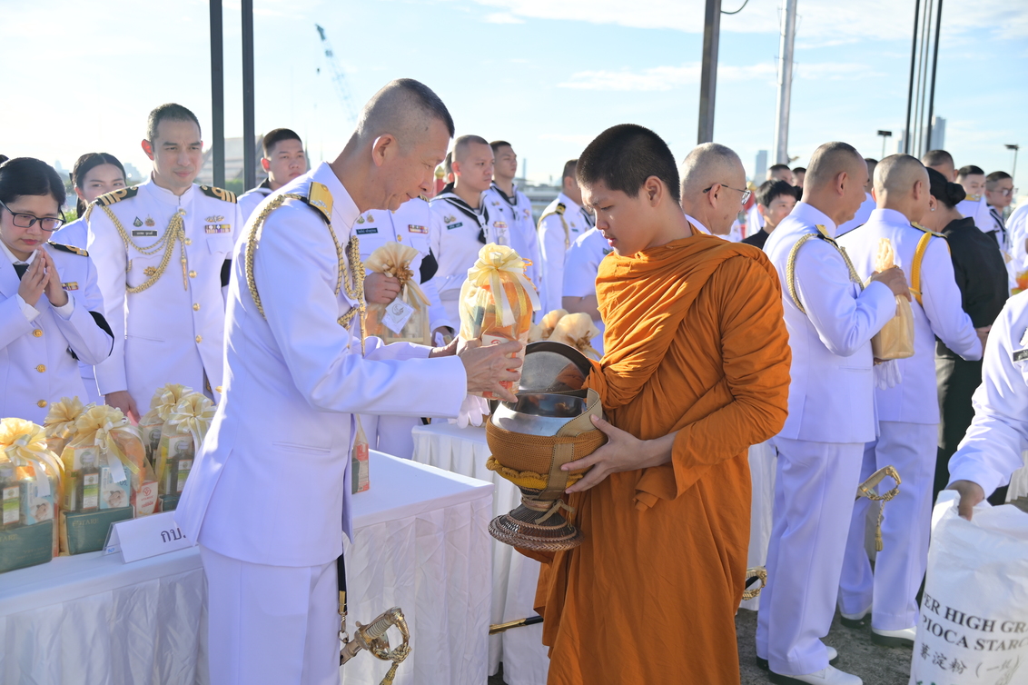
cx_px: 514
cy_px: 342
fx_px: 1085
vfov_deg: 35.0
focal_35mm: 38
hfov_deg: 50.7
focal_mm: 38
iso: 110
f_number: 4
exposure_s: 1/500
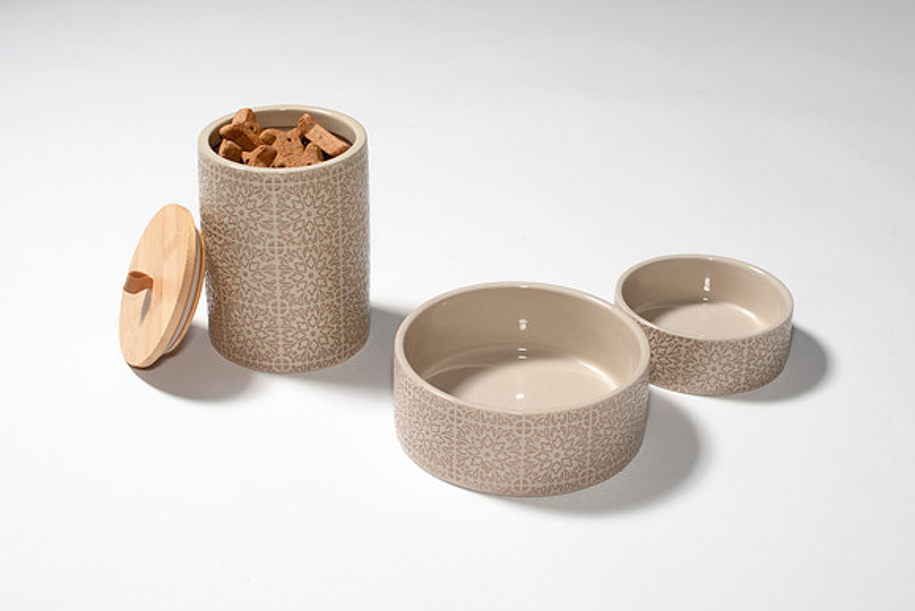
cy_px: 343
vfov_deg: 22.5
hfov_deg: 33.1
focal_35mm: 60
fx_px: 1537
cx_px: 527
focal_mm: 50
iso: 250
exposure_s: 1/250
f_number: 16
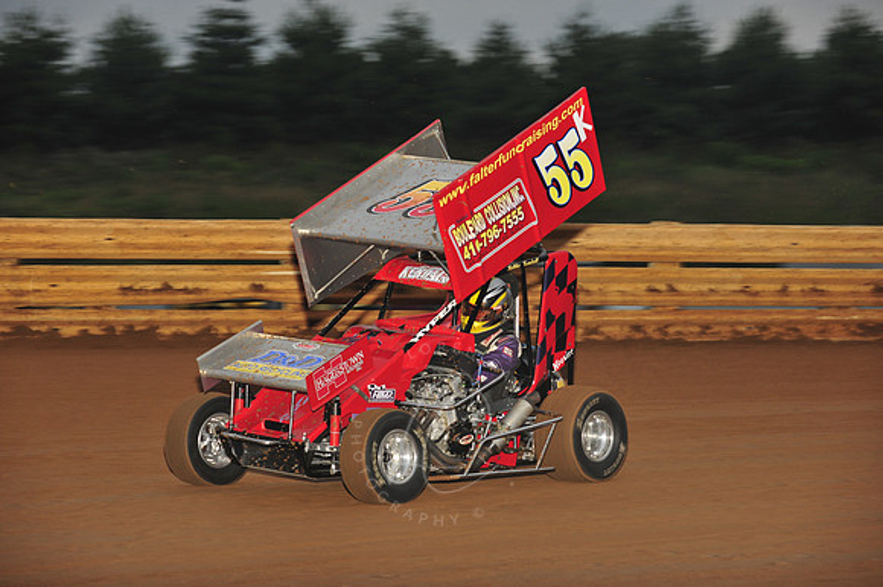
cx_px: 442
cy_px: 294
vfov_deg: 11.0
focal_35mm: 125
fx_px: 3064
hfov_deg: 16.4
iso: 800
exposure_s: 1/320
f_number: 6.3
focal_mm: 125
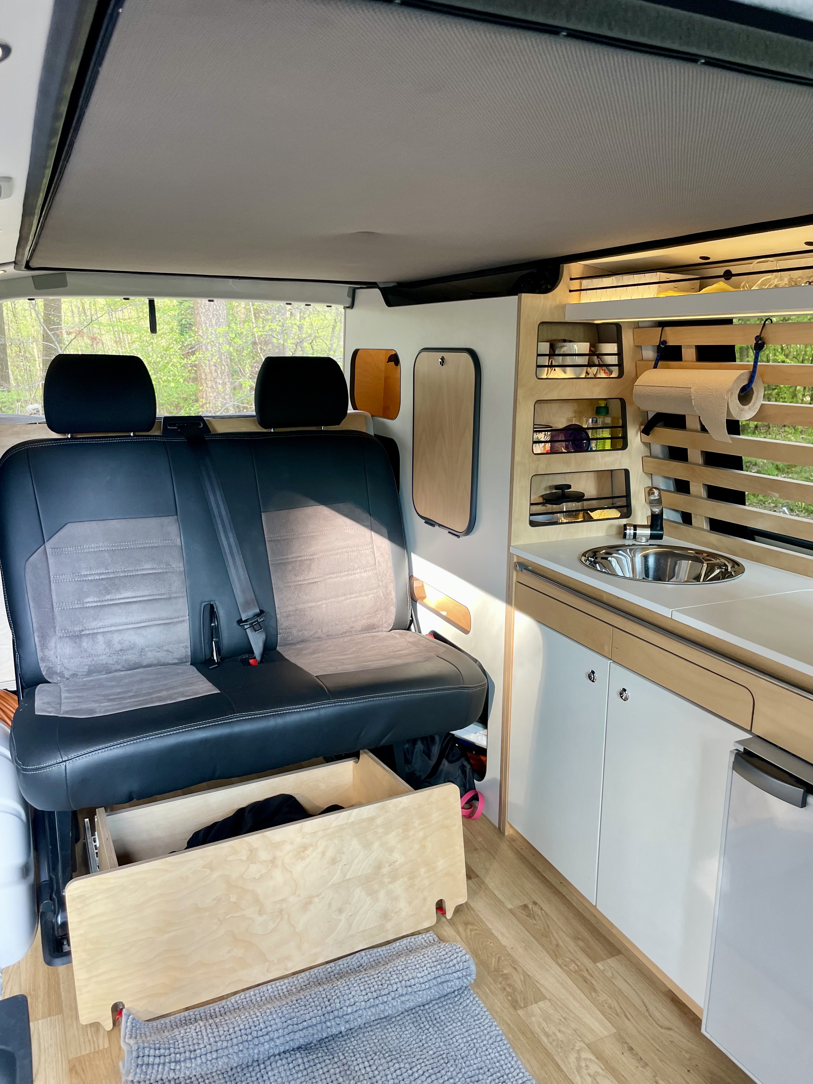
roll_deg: +0.3
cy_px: 542
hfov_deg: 53.1
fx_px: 814
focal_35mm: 26
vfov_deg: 67.3
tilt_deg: -10.1
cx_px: 406
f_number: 1.6
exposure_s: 1/98
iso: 125
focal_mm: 4.2
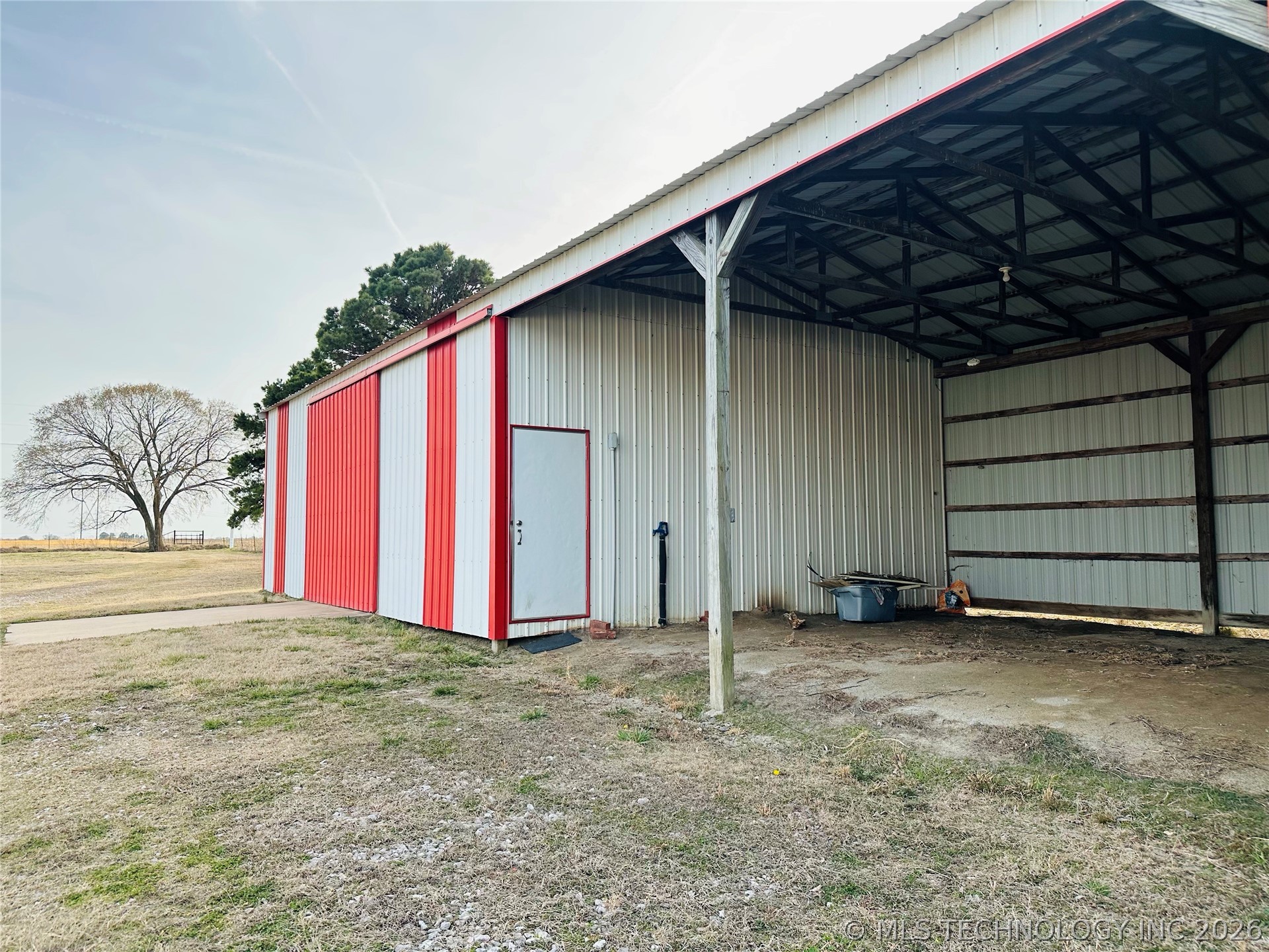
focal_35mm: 24
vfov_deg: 56.8
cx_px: 634
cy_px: 476
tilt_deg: +4.3
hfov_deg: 71.6
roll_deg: -0.1
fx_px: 880
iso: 80
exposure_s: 1/1517
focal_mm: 6.86
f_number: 1.78
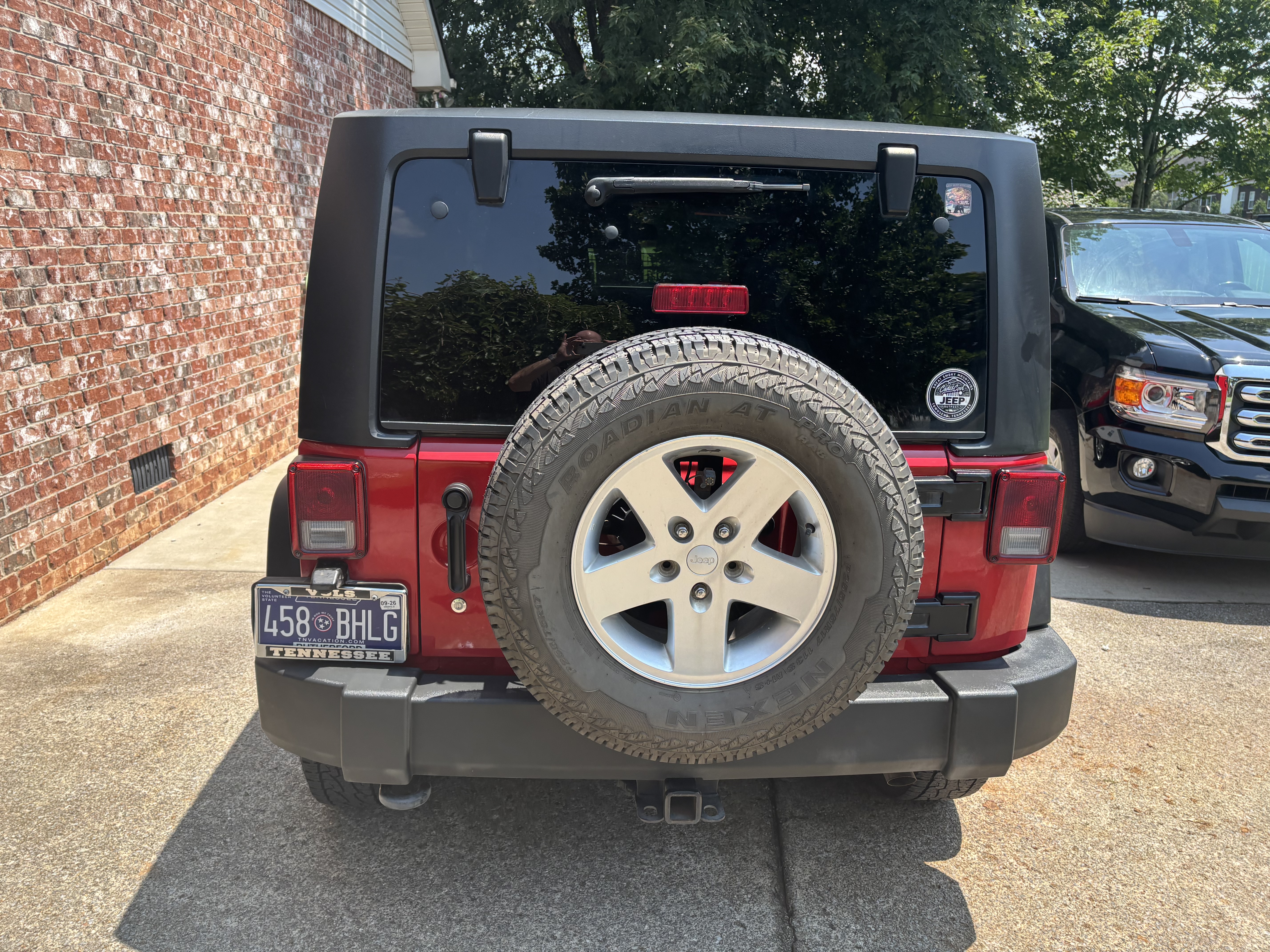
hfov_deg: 67.3
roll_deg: +0.9
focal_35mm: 26
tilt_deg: -13.4
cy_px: 476
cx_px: 635
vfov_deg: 53.1
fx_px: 954
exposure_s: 1/1092
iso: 50
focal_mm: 5.96
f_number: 1.6
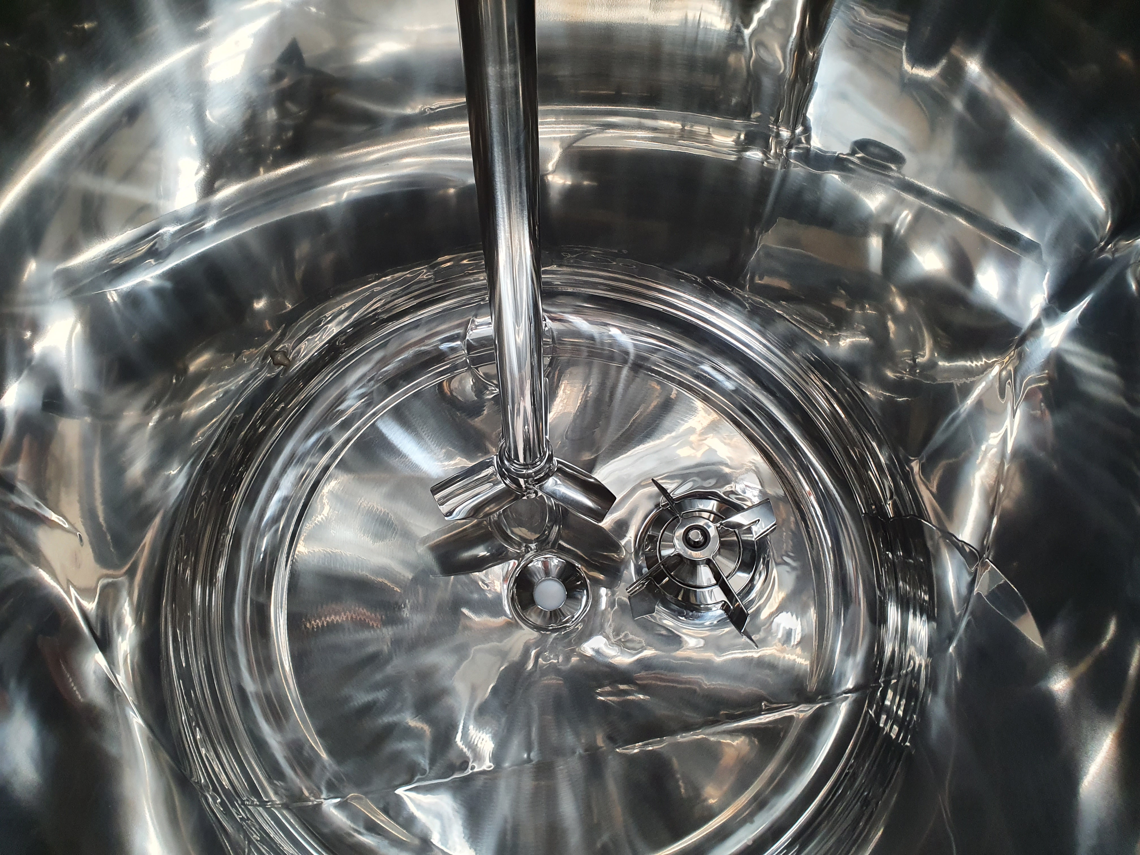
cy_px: 428
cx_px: 570
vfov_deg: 53.1
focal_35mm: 26
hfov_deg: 67.3
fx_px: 856
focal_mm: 4.32
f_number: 2.4
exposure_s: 1/50
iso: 320
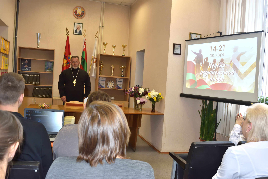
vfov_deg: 38.4
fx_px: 257
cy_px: 90
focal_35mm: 34
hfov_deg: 55.1
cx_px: 134
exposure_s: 1/100
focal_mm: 23
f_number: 5
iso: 800
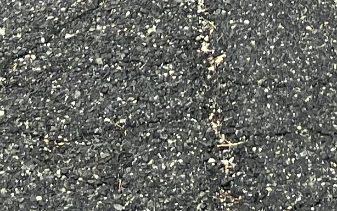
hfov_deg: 10.7
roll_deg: +0.9
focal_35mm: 195
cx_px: 329
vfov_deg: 6.0
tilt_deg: -10.0
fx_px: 1791
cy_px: -506
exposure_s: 1/121
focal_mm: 3.99
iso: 50
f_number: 1.8
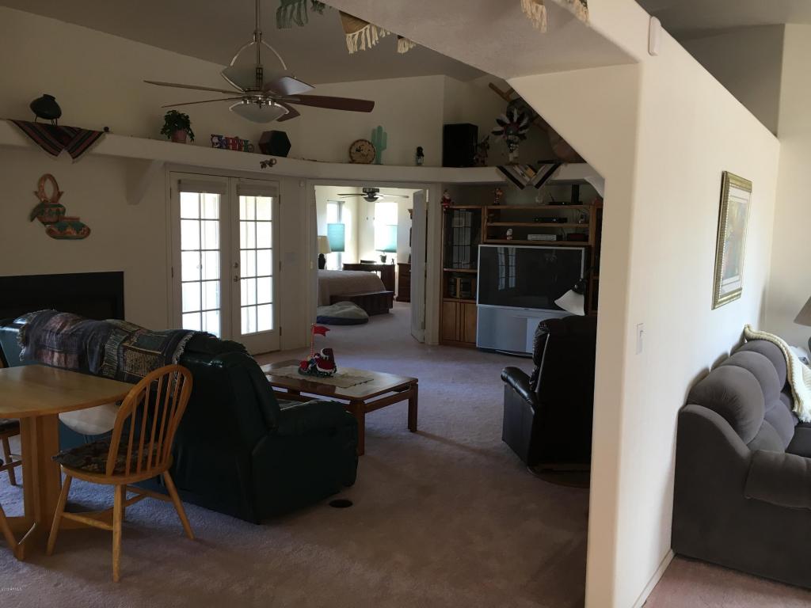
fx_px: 679
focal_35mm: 29
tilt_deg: -6.8
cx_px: 406
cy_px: 304
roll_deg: -0.6
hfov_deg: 61.7
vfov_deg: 48.2
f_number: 2.2
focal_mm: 4.15
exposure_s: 1/30
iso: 64
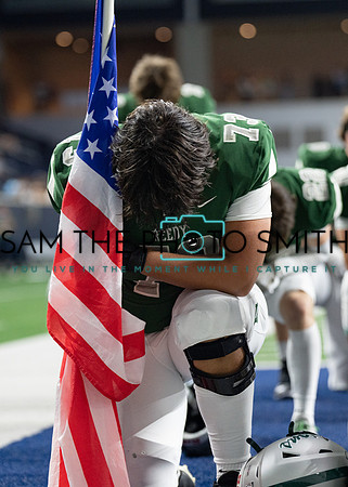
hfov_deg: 7.4
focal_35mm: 194
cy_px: 244
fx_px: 2693
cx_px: 174
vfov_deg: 10.4
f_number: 2.8
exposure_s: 1/400
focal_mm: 127
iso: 1600
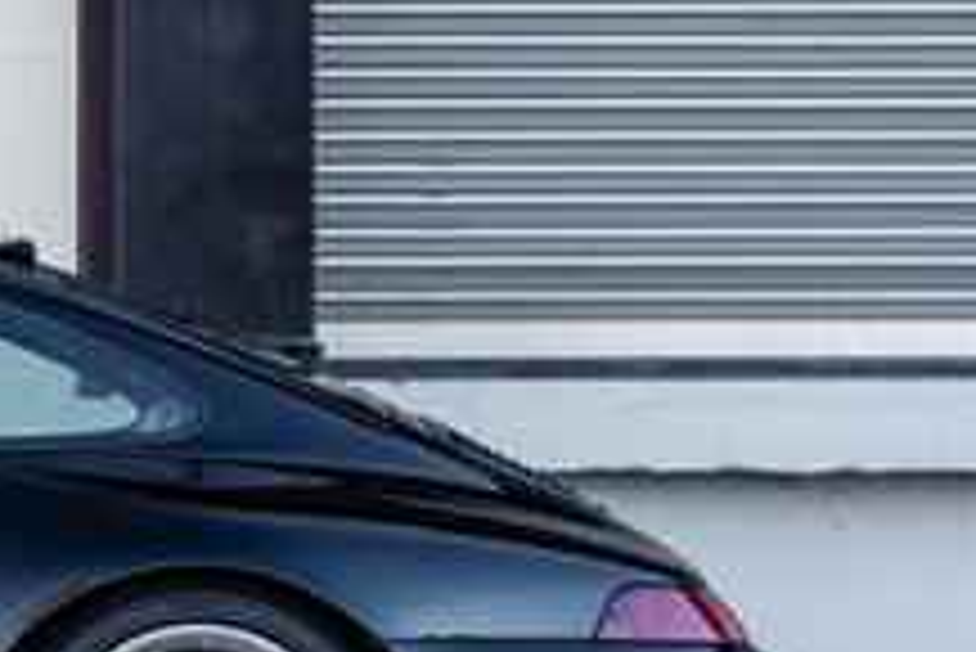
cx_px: -519
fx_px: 7379
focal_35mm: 272
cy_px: 171
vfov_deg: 5.1
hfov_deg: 7.4
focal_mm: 77
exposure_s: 1/80
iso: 320
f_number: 5.6
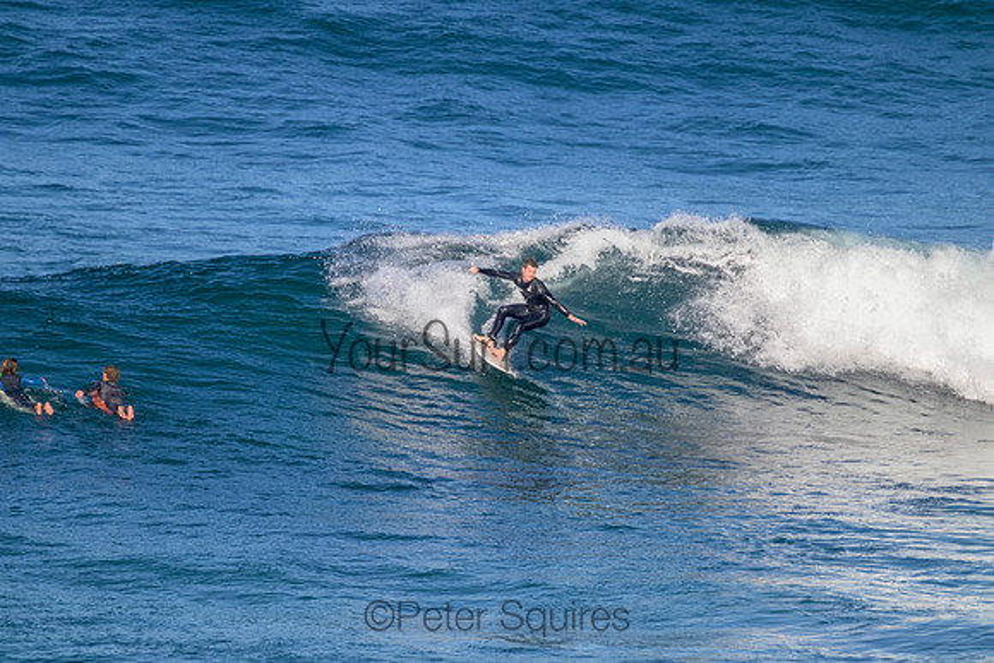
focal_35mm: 800
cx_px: 497
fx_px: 22093
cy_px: 332
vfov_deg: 1.7
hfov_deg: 2.6
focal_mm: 800
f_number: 11
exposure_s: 1/2000
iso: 1800
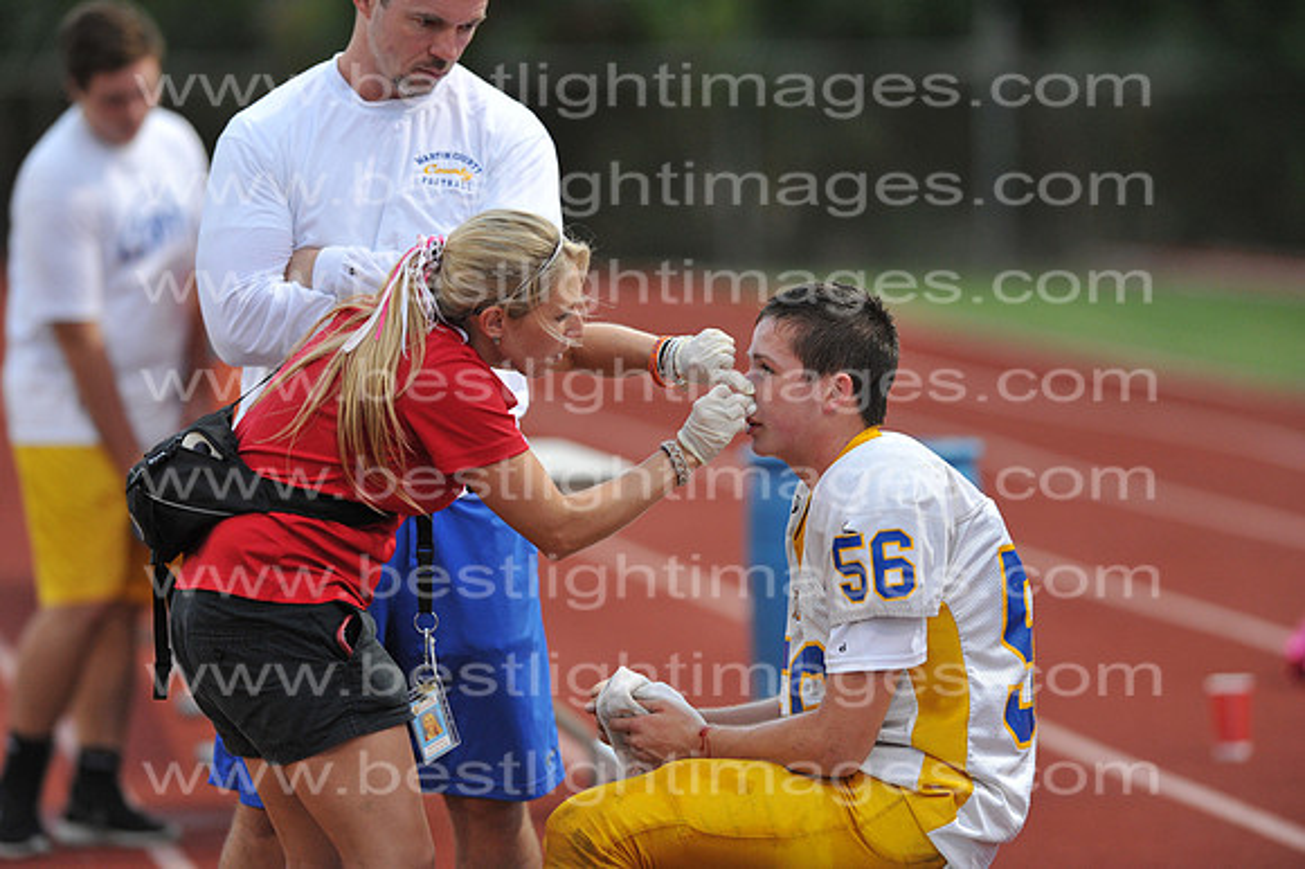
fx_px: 10868
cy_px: 434
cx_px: 652
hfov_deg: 6.9
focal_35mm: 300
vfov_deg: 4.6
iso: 2500
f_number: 4
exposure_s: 1/250
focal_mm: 300
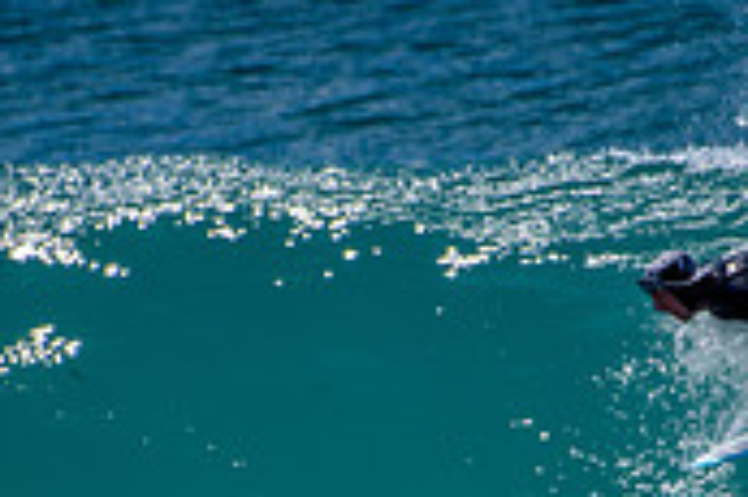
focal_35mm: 2057
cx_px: 452
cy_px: 561
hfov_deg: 1.0
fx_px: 42699
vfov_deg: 0.7
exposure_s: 1/2000
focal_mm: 500
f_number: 5.6
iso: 64
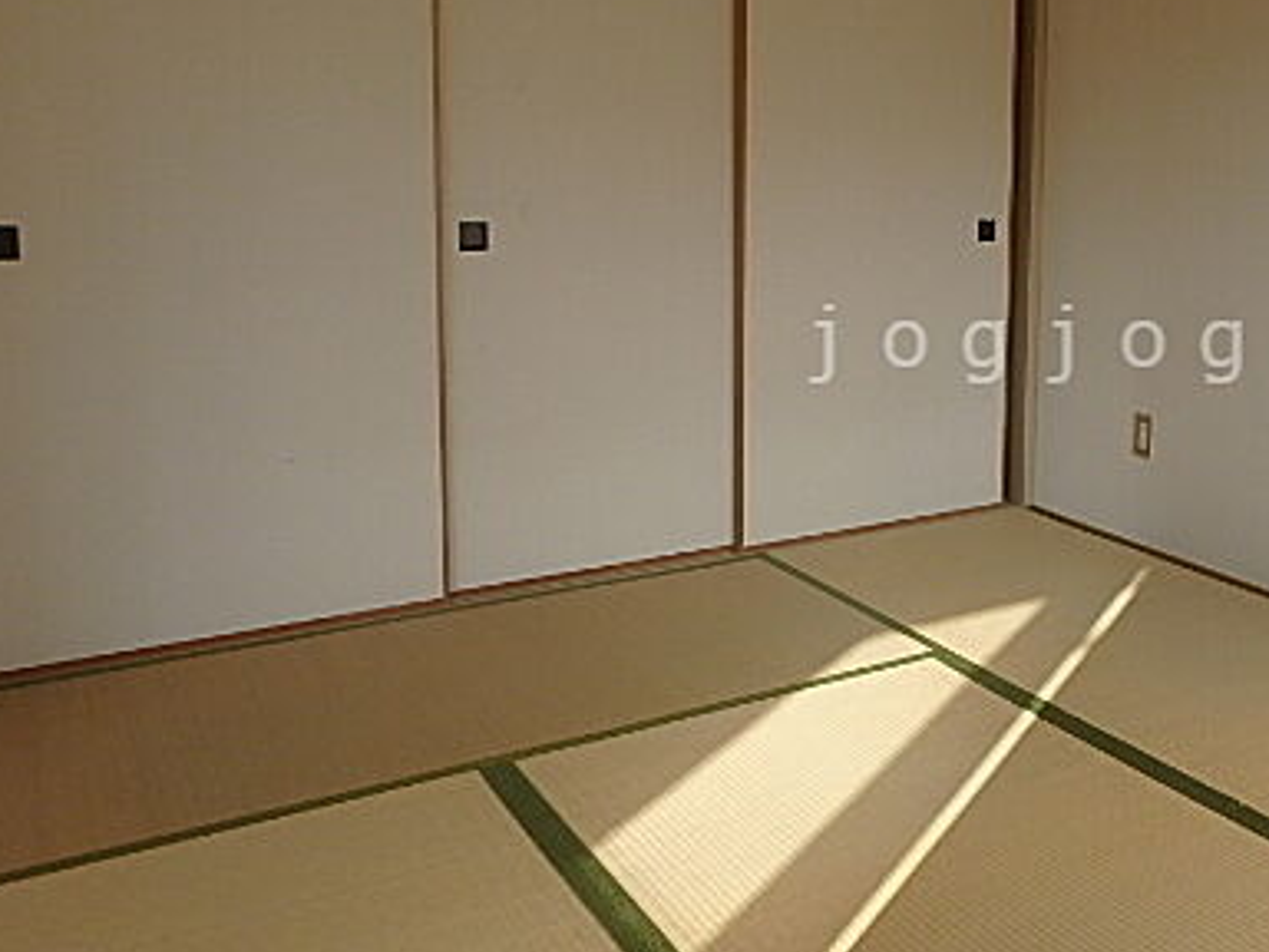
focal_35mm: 35
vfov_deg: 40.4
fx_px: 1283
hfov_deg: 49.2
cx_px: 1034
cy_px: 344
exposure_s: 1/160
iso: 125
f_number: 3.5
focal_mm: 3.7
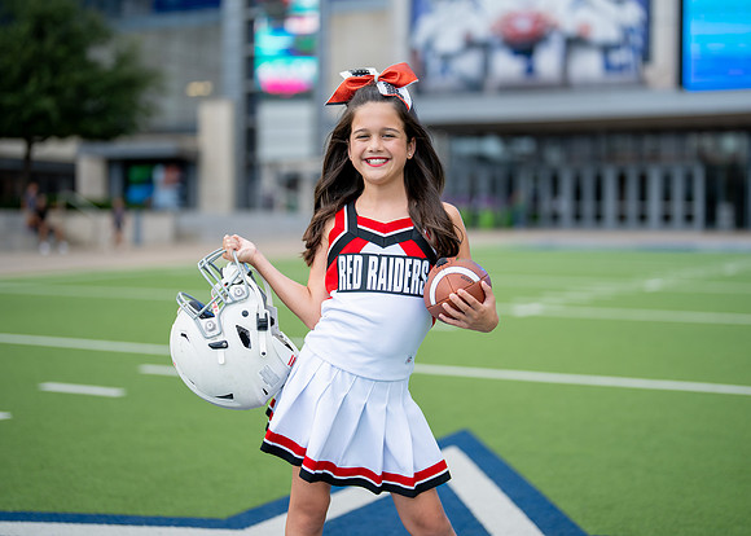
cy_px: 236
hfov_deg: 33.1
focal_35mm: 59
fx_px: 1261
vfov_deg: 24.0
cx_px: 400
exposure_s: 1/1250
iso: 160
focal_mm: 50
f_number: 1.2
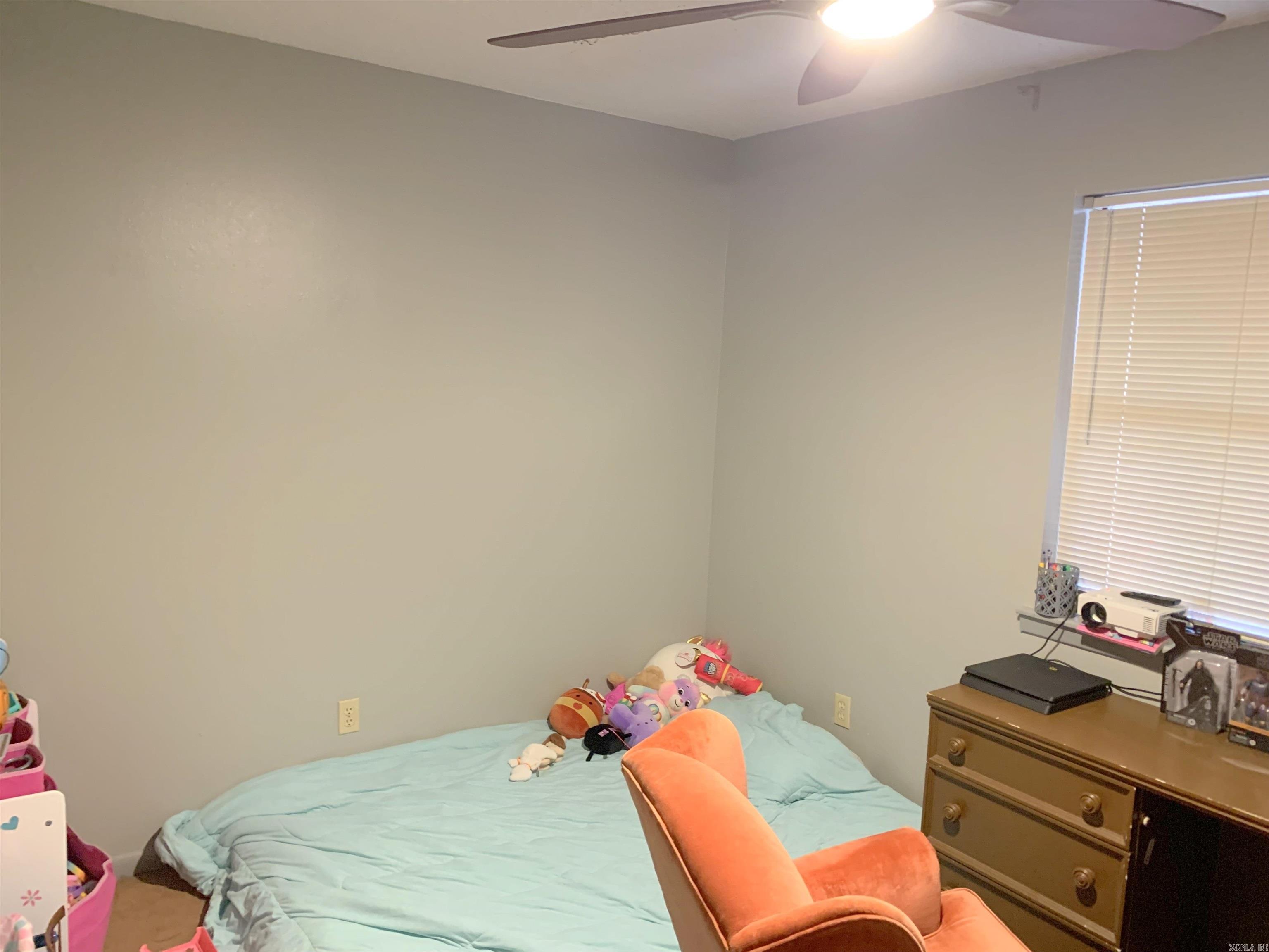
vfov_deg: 53.1
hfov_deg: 67.3
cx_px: 634
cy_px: 476
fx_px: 953
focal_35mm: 26
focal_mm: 4.25
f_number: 1.8
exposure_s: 1/40
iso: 320
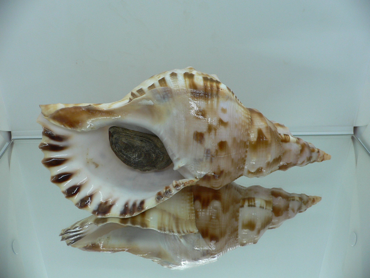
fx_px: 374
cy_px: 139
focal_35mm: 35
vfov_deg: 40.7
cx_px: 185
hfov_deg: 52.6
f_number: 2.8
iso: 100
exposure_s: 1/60
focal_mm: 4.6
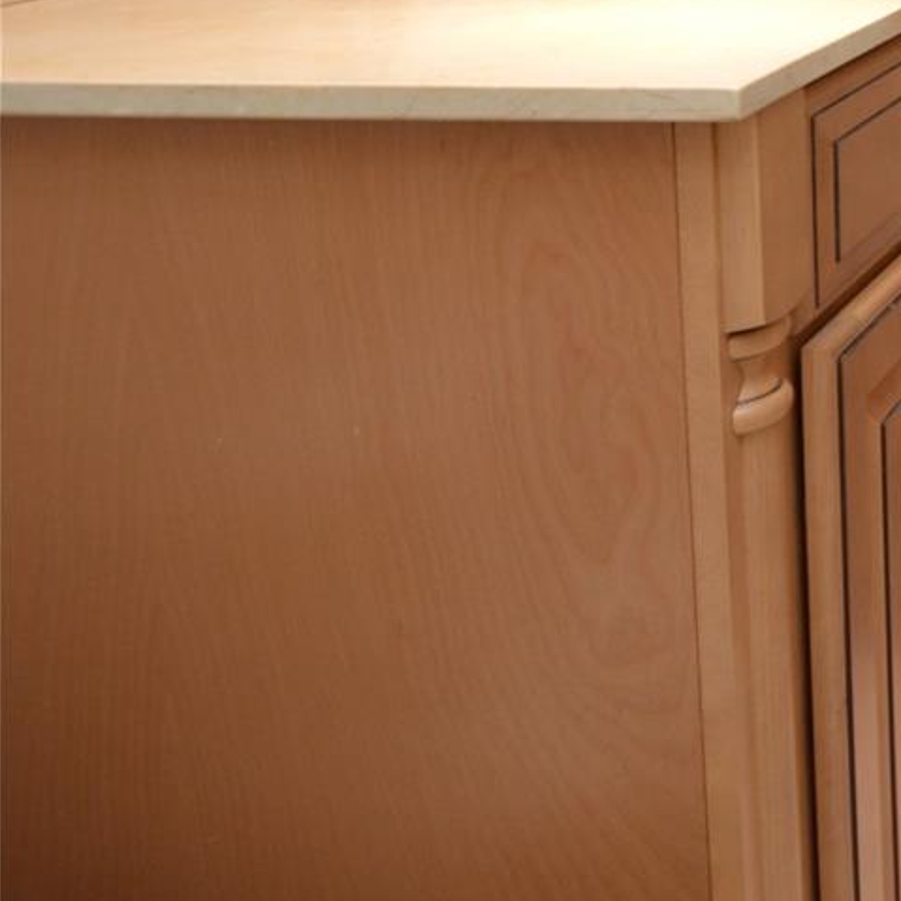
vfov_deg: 30.1
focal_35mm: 51
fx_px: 1502
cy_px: -82
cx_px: 1503
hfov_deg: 23.2
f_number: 4
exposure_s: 1/60
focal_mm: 12
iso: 400
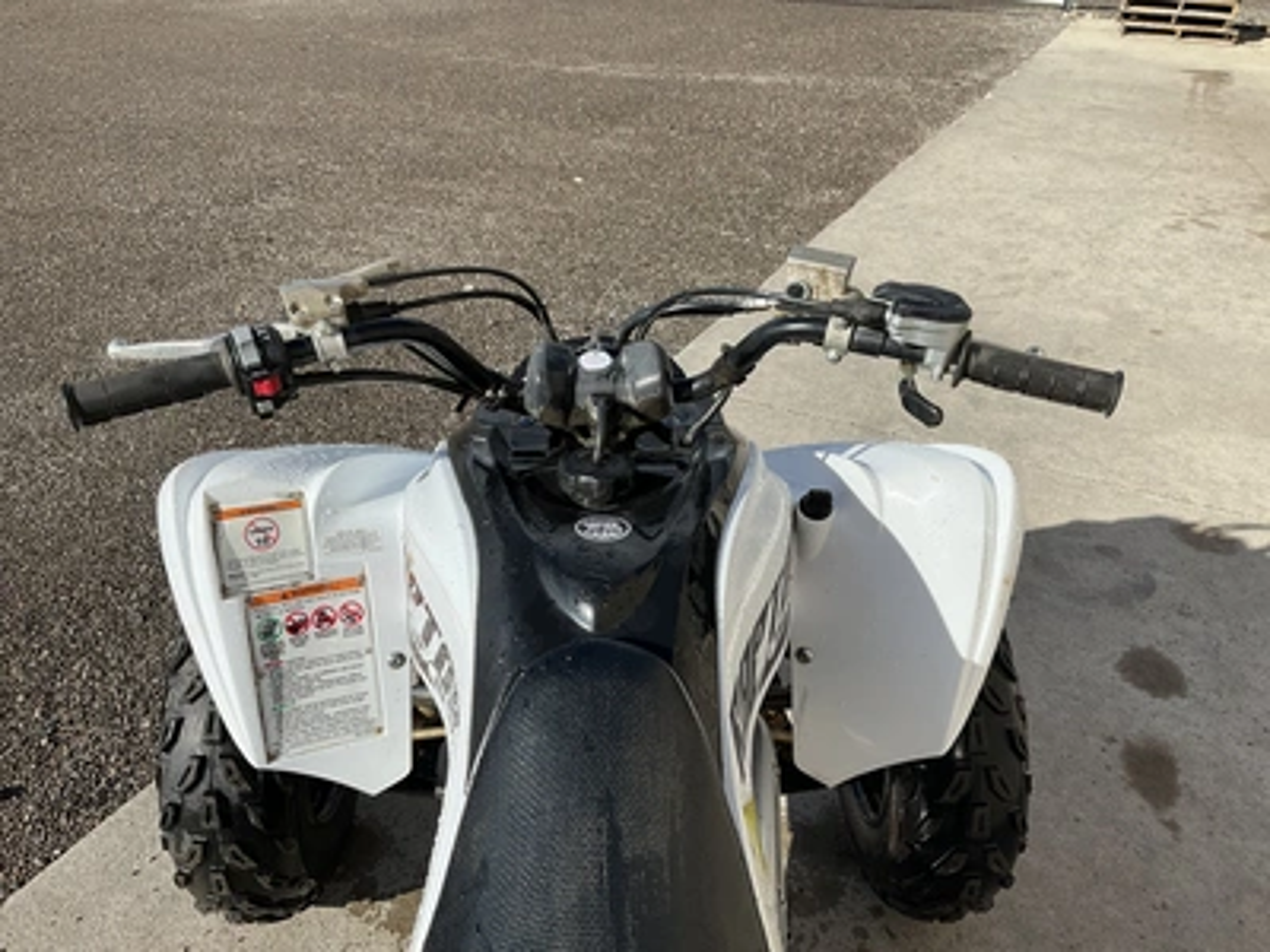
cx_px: 635
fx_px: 1064
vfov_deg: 48.2
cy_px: 476
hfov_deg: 61.7
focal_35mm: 29
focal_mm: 3
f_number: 1.8
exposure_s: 1/1984
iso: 25
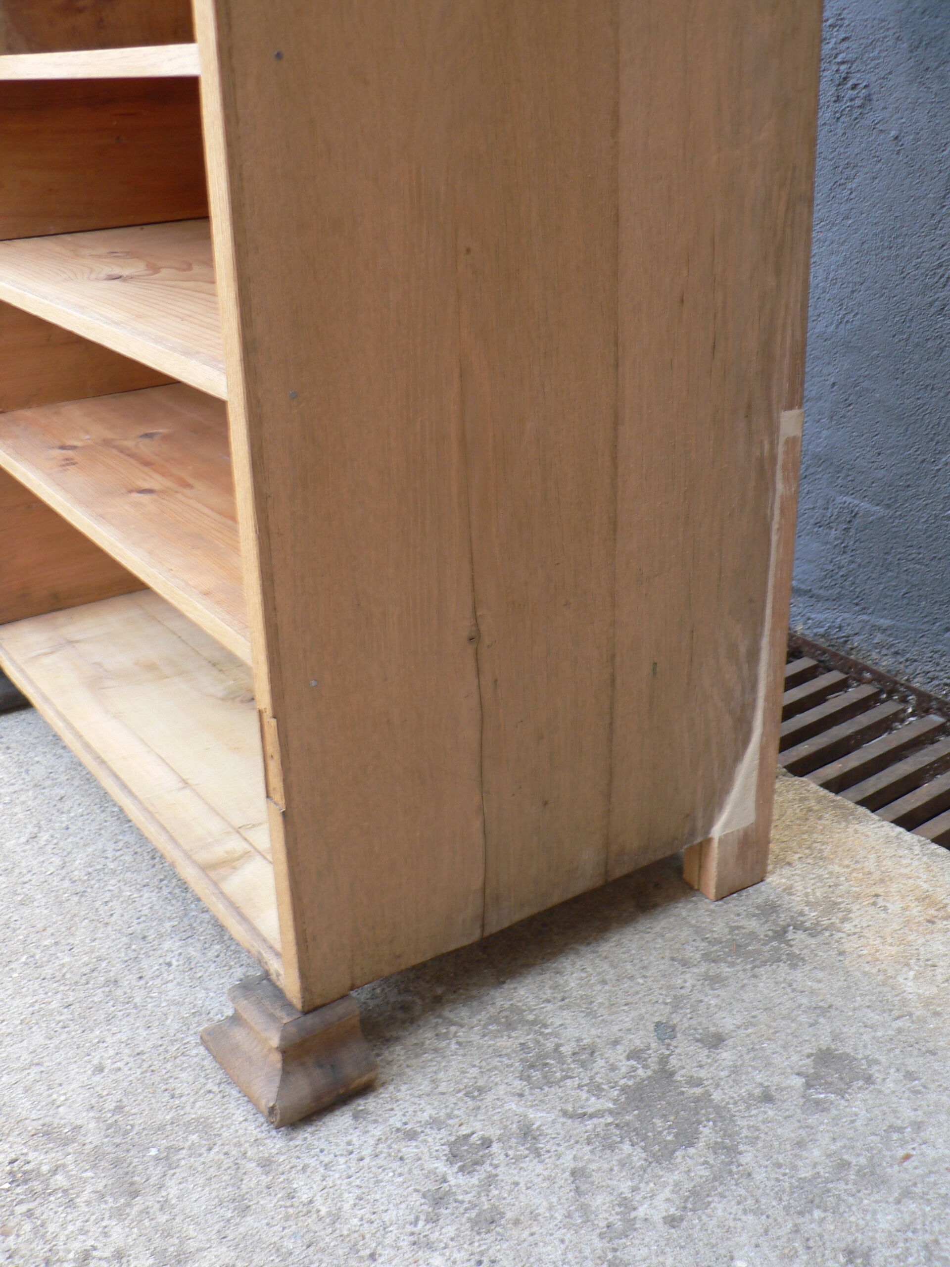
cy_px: 634
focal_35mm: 36
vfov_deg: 51.4
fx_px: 1317
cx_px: 475
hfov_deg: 39.7
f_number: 2.8
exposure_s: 1/30
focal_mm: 6
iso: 80
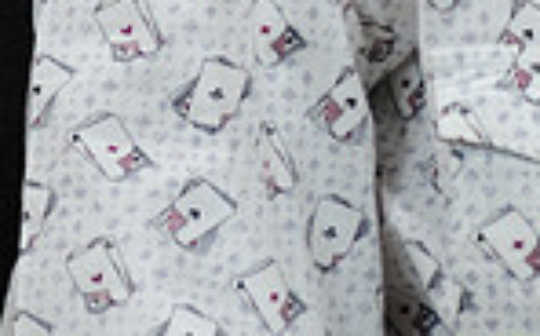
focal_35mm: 570
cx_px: 666
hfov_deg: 3.7
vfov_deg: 2.3
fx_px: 8376
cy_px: -679
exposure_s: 1/125
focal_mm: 95
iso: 640
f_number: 4.2
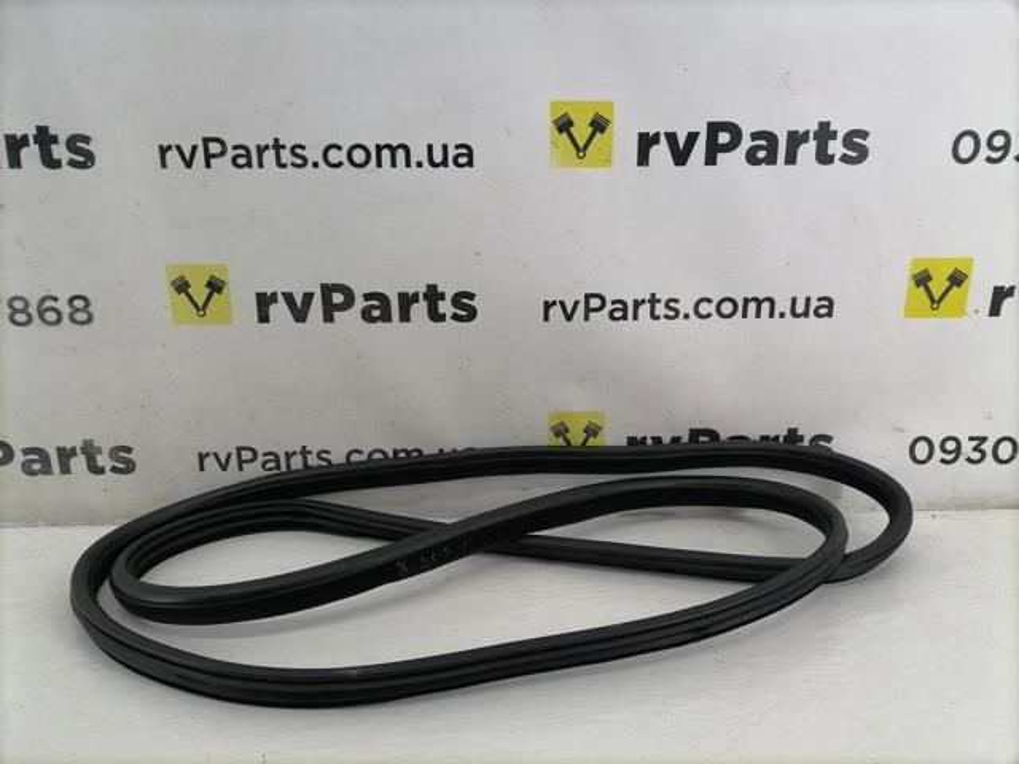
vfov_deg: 53.1
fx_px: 765
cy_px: 382
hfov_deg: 67.3
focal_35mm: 26
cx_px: 510
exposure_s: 1/90
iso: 80
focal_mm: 5.4
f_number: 1.8
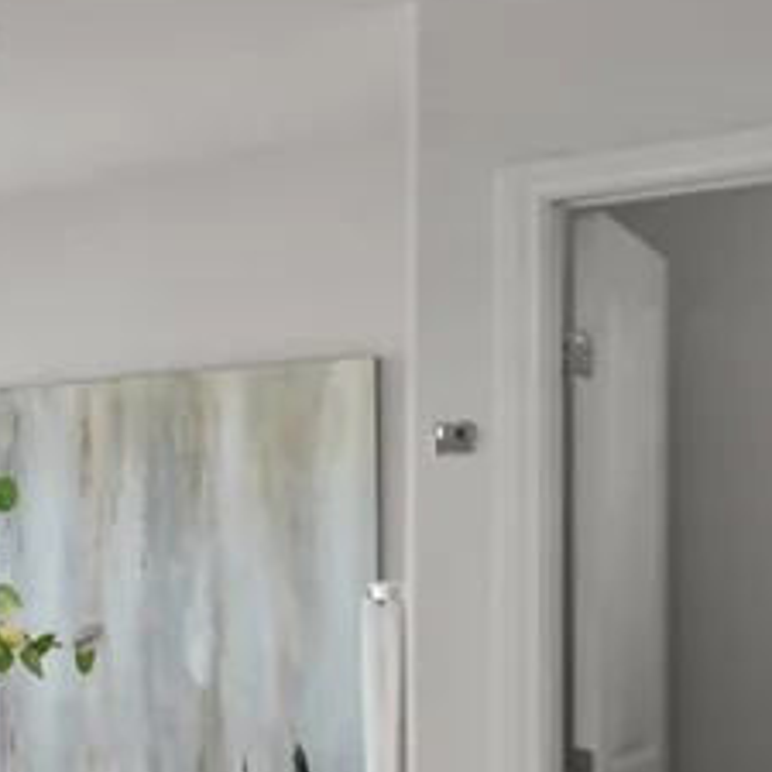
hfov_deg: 17.9
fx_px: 1564
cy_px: 516
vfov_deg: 27.5
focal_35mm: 62
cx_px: -813
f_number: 8
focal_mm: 16
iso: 100
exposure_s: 1/4
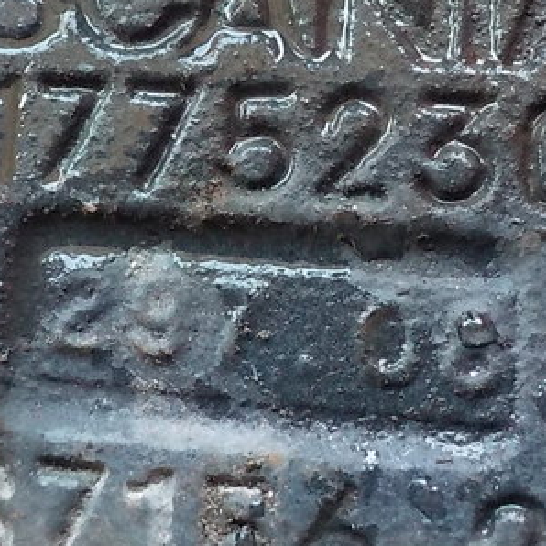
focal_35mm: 57
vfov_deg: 29.6
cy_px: 141
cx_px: 277
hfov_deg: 30.0
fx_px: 1017
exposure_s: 1/3
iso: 800
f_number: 3.3
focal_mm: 4.1
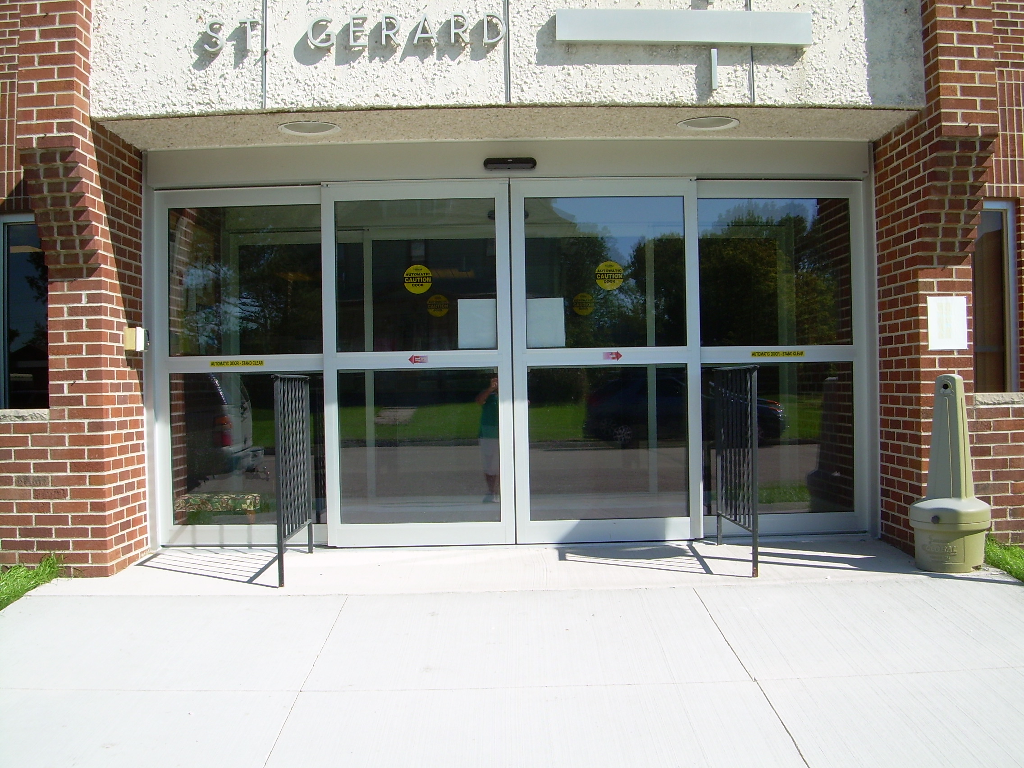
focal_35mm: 38
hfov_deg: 49.0
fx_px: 1124
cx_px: 512
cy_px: 384
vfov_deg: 37.7
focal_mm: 6.3
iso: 50
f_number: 4.6
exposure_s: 1/354
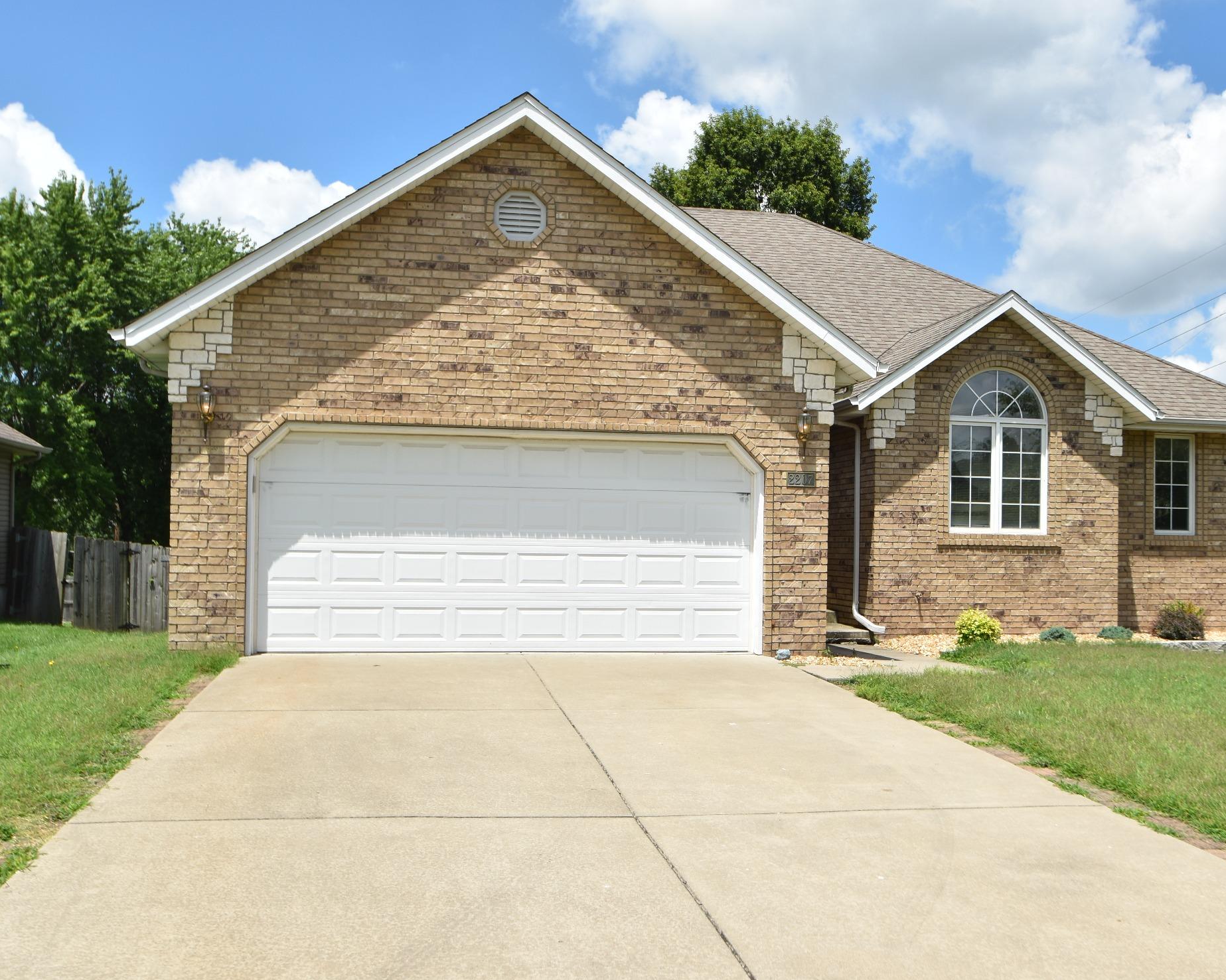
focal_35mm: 33
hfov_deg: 54.7
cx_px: 682
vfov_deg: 45.1
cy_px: 497
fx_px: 1182
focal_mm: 19
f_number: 10
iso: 200
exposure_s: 1/400
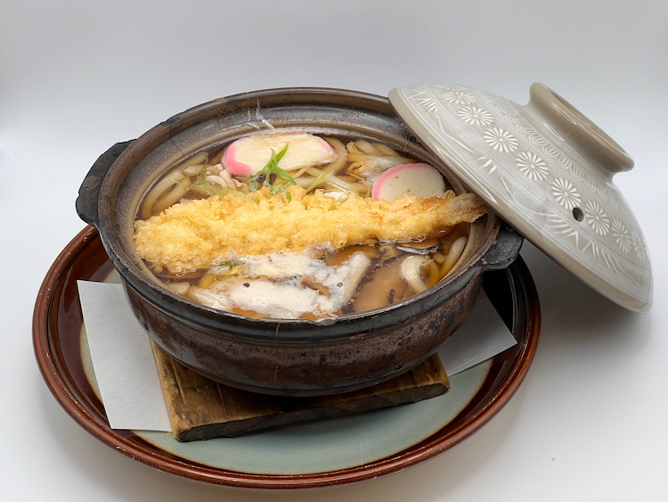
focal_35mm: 77
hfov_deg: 25.3
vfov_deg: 19.1
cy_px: 251
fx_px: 1486
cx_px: 334
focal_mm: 9
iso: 64
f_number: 2.8
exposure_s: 1/99
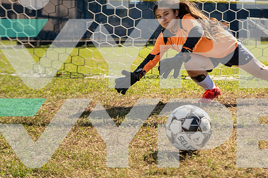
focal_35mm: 74
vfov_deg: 18.4
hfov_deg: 27.3
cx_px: 147
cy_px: 54
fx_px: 551
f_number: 3.2
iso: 100
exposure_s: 1/1000
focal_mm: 52
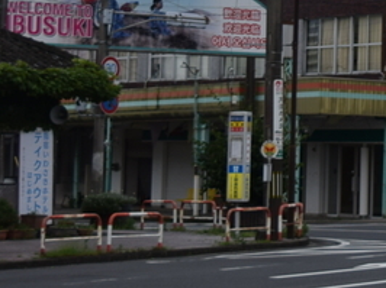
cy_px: -48
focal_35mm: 189
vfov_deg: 7.8
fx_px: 2108
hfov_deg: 10.1
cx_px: 592
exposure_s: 1/320
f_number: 5
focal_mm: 29
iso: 100
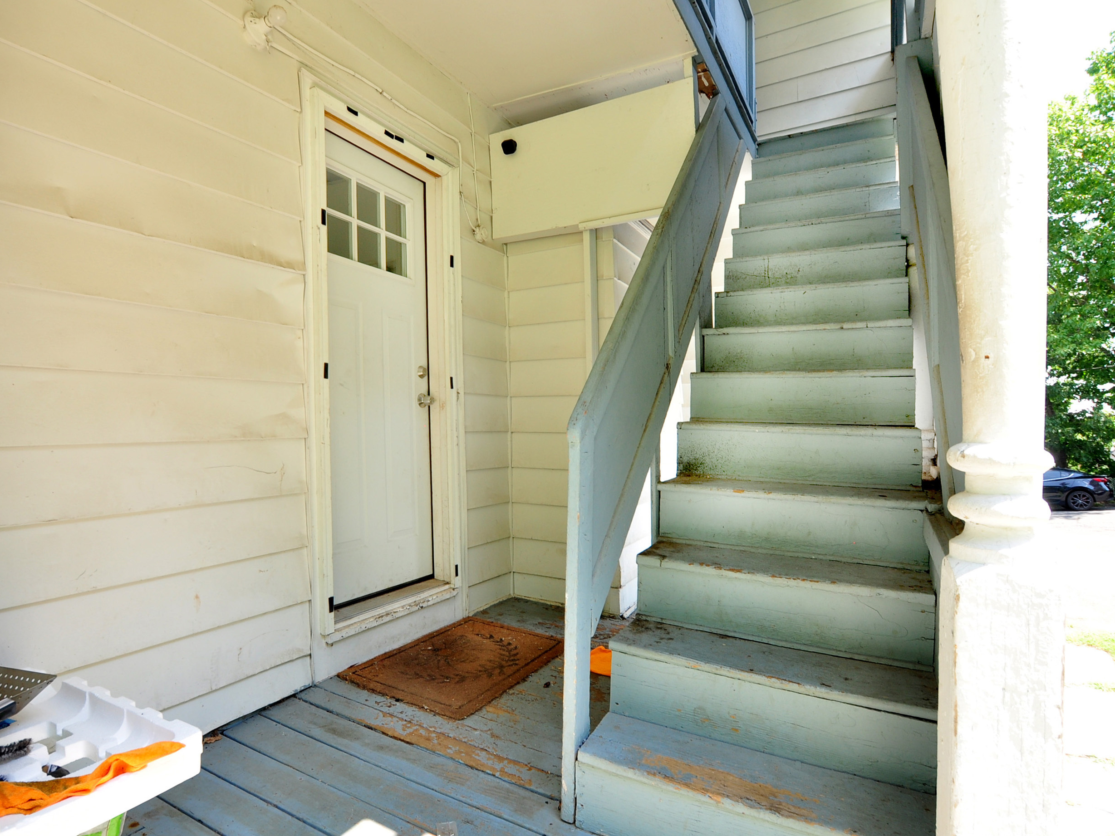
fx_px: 548
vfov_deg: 74.7
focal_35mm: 17
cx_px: 518
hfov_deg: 90.9
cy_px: 435
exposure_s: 1/50
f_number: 7.1
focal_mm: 10
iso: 200
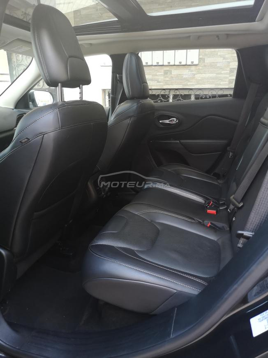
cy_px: 179
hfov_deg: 51.4
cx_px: 134
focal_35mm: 27
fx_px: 279
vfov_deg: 65.3
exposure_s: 1/50
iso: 200
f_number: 1.8
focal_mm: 3.95
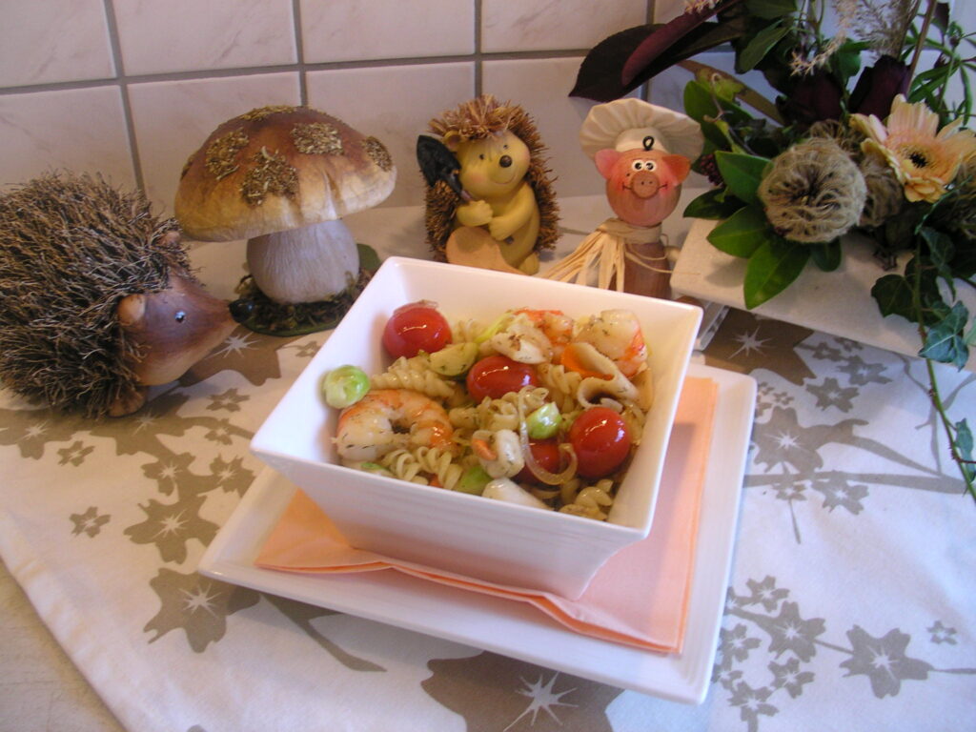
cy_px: 366
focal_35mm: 37
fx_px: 1043
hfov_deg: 50.1
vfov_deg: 38.7
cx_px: 488
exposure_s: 1/70.9
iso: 100
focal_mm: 5.6
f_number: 2.7
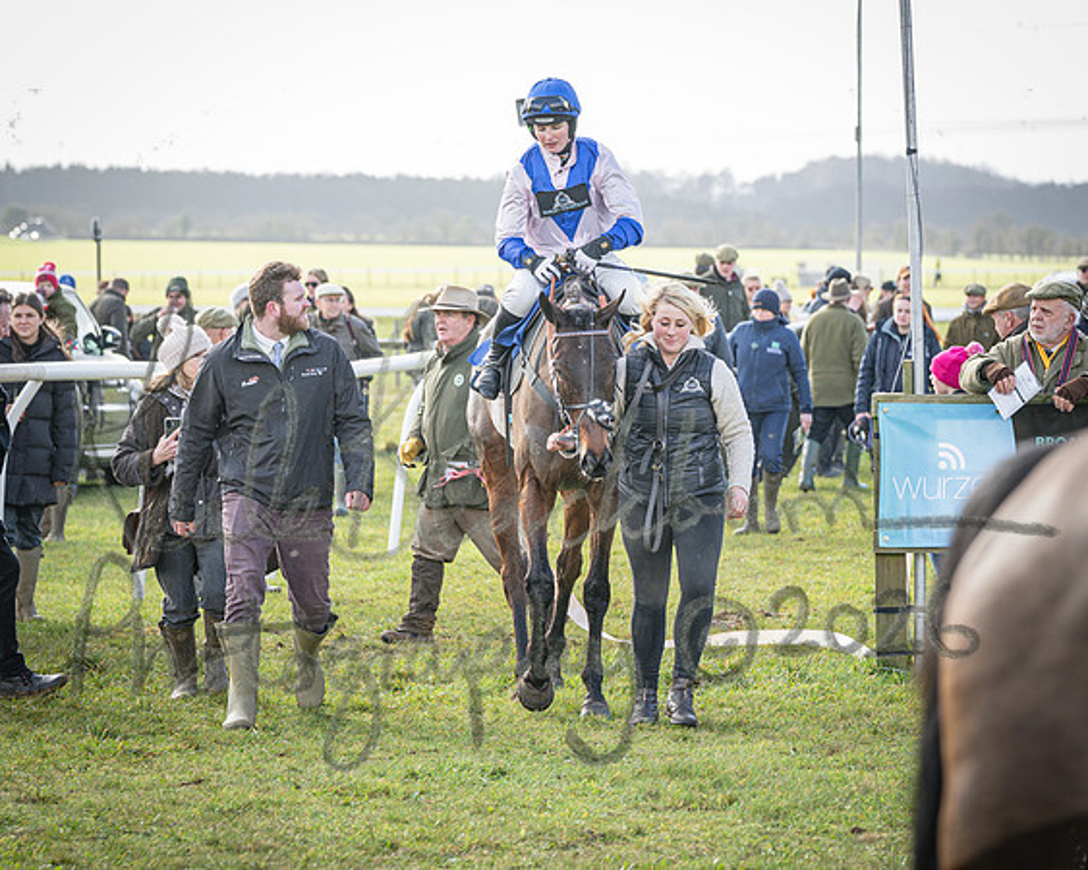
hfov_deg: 10.7
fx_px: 5803
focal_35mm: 180
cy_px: 435
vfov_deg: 8.6
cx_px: 544
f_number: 4
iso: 200
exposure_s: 1/400
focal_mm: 107
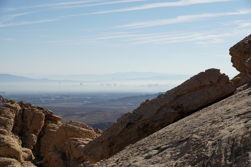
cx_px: 126
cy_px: 84
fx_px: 523
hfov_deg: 27.0
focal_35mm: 75
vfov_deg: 18.2
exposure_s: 1/500
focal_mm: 50
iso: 100
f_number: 9
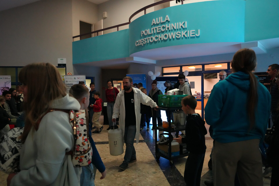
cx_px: 140
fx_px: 217
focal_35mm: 28
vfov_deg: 46.4
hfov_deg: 65.5
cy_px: 93
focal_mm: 28
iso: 8000
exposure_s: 1/160
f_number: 4
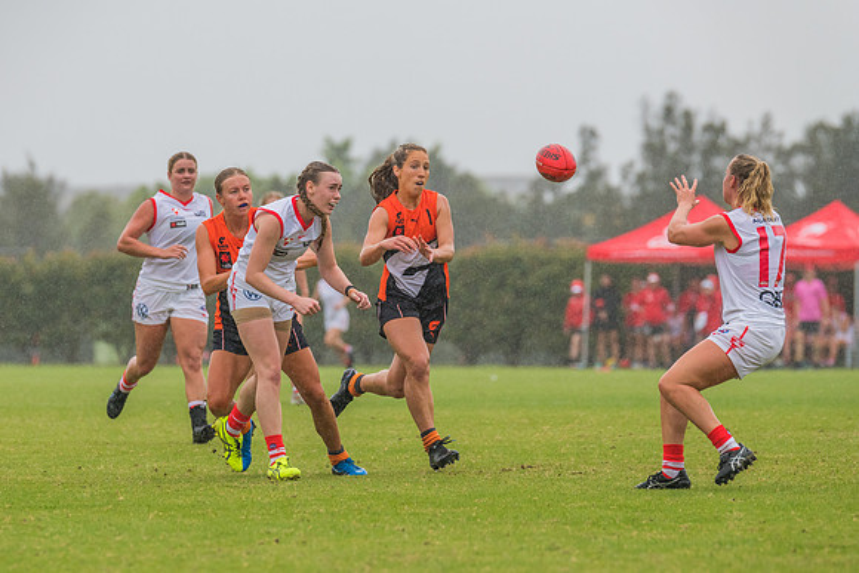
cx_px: 347
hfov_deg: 5.6
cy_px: 326
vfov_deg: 3.7
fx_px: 8770
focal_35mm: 367
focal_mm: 300
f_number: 6.3
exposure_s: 1/2000
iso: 800
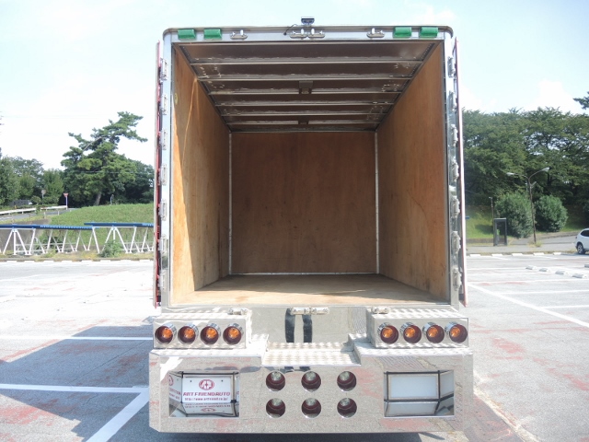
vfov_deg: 49.7
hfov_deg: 63.4
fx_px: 476
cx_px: 294
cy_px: 221
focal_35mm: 28
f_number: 2
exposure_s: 1/800
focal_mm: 6
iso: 80
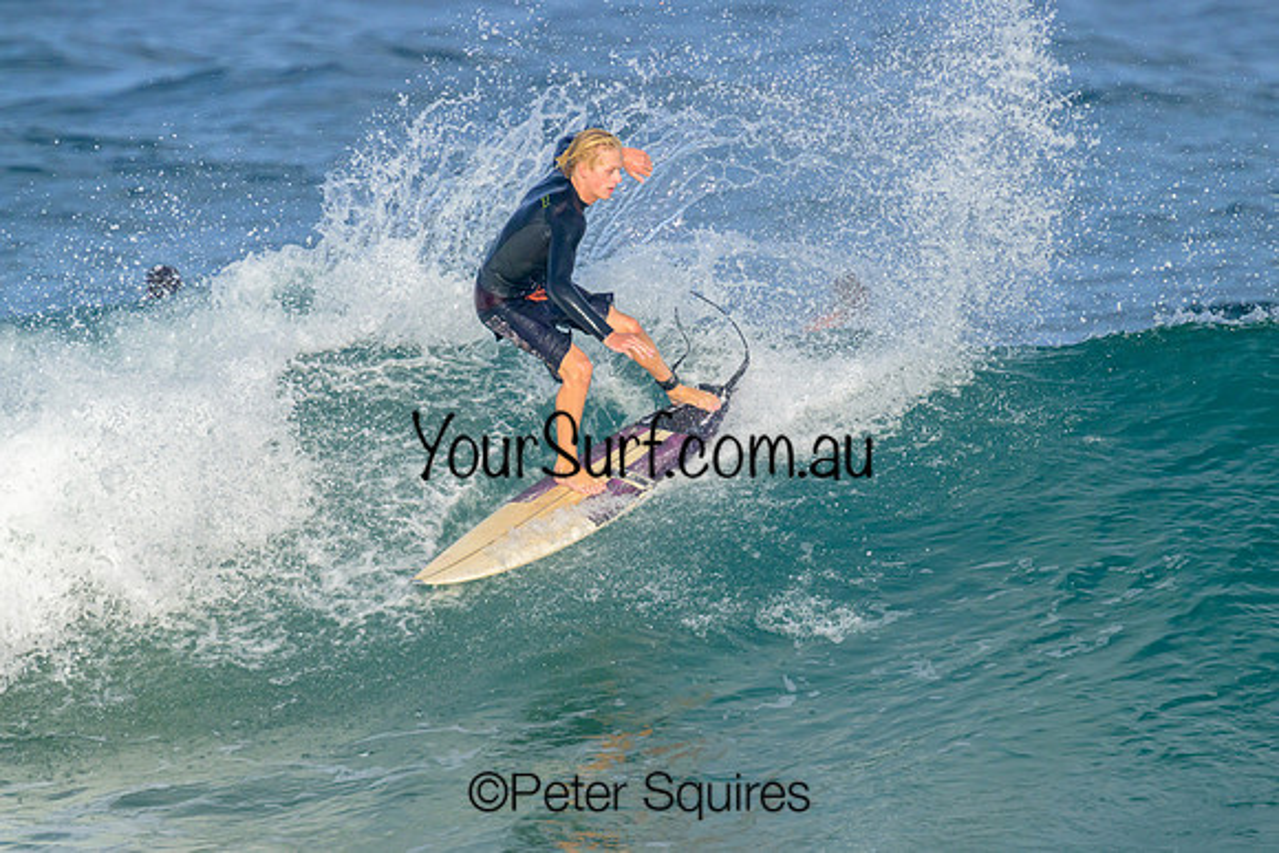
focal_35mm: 894
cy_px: 433
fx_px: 31755
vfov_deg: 1.5
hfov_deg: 2.3
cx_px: 707
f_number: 11
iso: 1000
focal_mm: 800
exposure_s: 1/1600
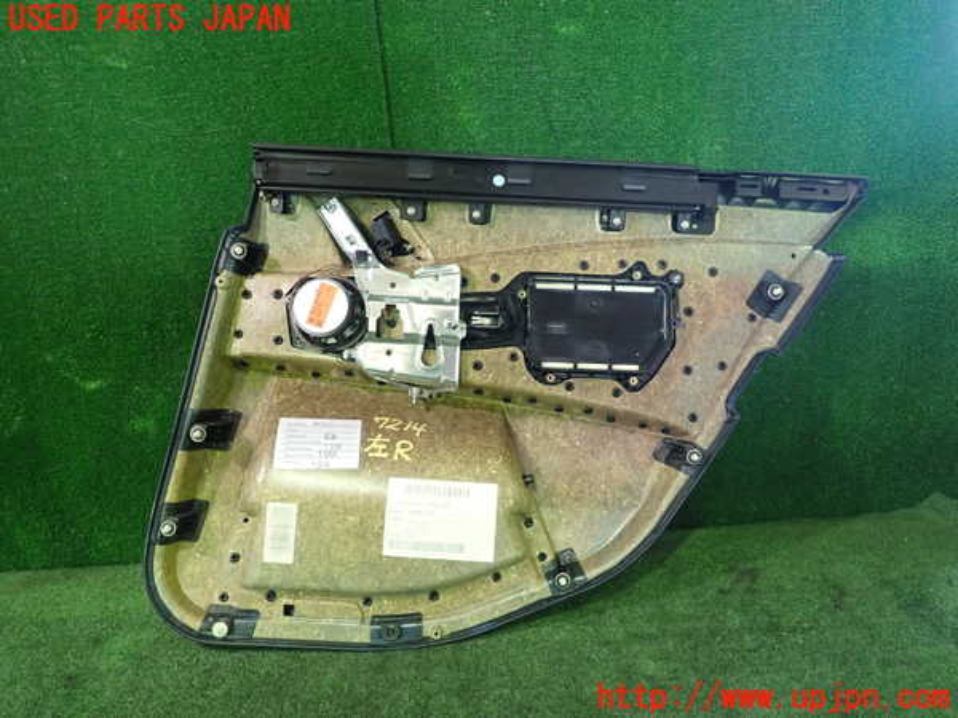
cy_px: 359
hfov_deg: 69.4
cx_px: 479
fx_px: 692
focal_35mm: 25
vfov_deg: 54.9
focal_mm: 4.5
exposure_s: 1/30
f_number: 2
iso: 500
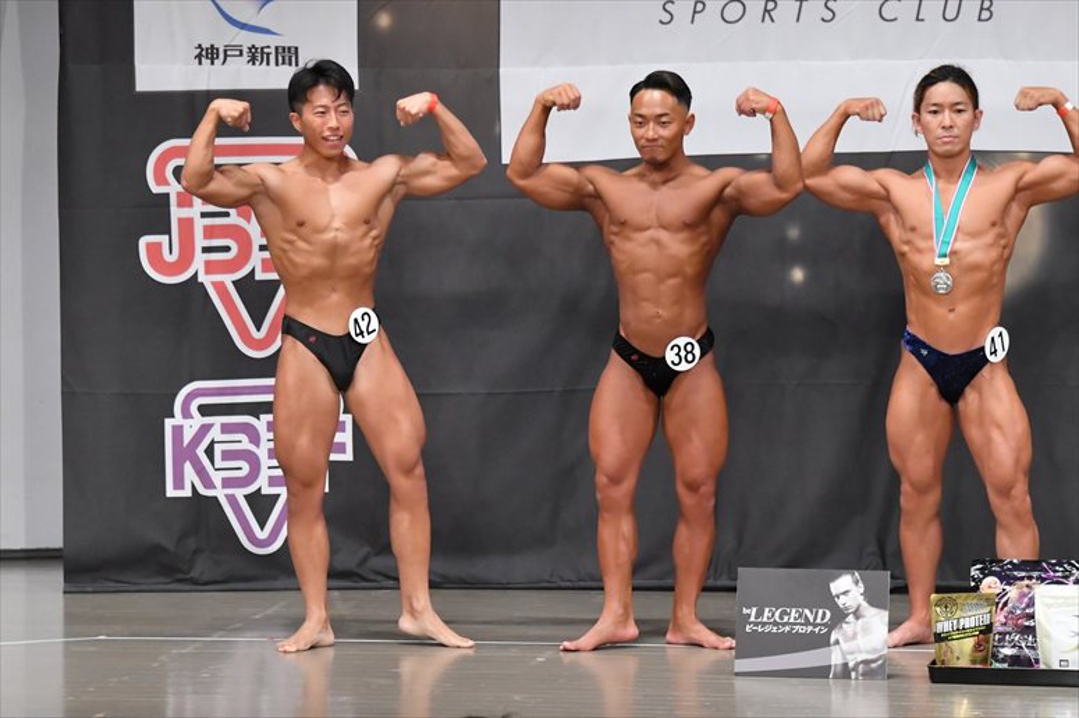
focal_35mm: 217
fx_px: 6501
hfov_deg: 9.5
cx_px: 540
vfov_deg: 6.3
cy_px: 359
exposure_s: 1/400
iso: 6400
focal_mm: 145
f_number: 5.6
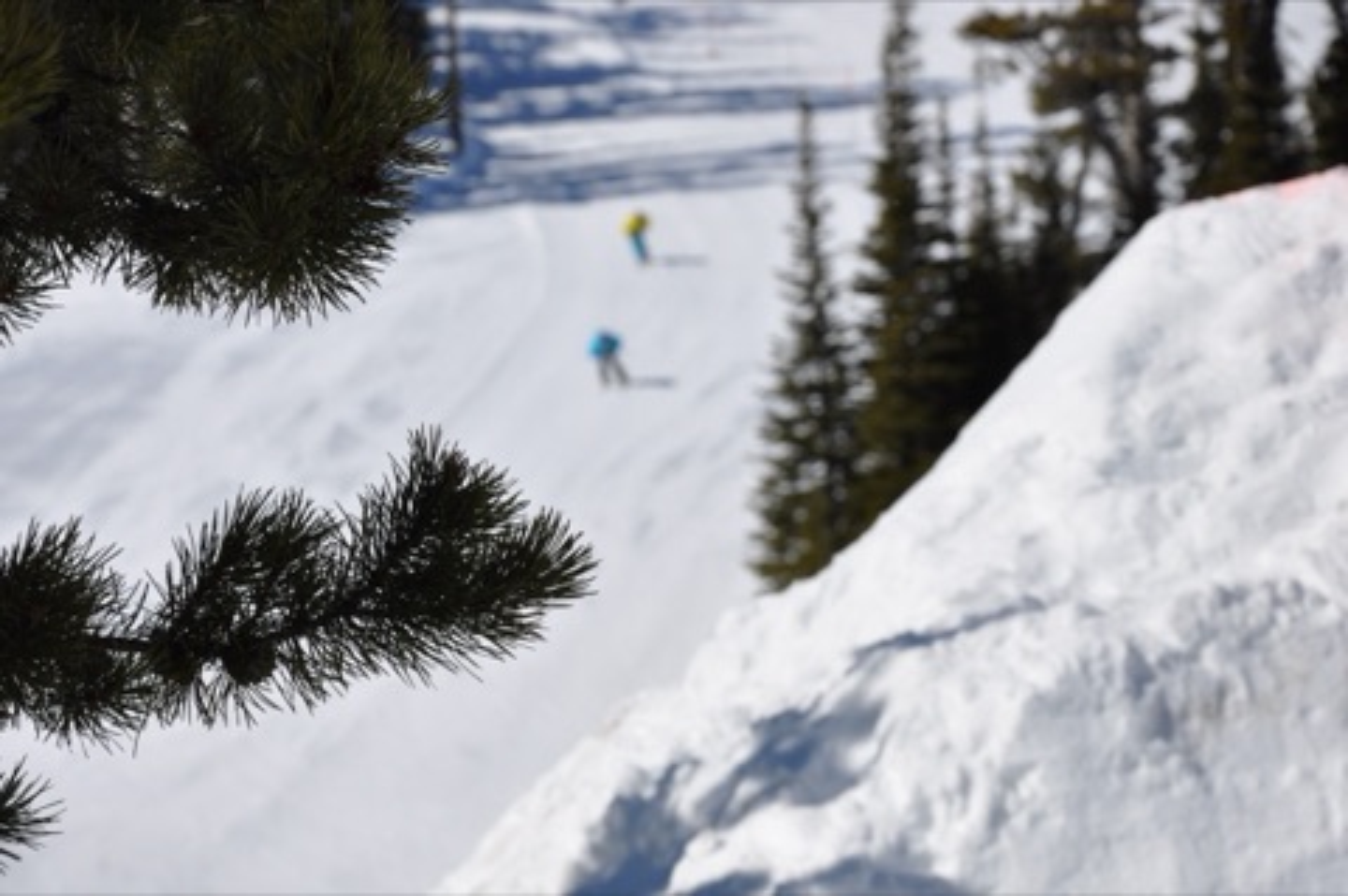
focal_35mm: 138
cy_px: 448
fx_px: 5162
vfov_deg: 9.9
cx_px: 674
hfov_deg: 14.9
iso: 200
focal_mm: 92
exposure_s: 1/1250
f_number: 9
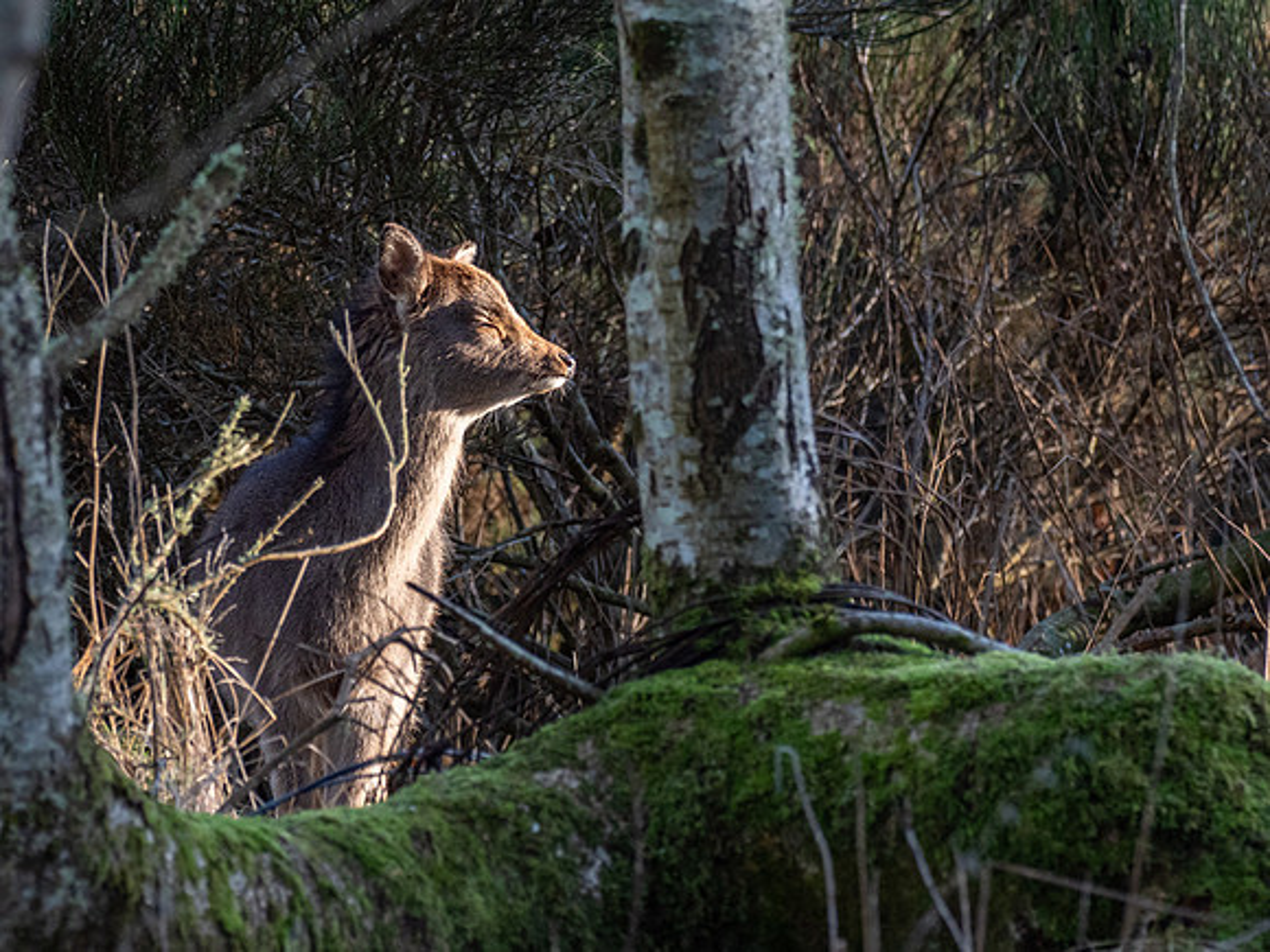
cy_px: 323
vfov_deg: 1.7
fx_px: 31577
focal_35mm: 861
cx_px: 499
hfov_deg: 2.3
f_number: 4.5
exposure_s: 1/500
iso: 800
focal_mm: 300
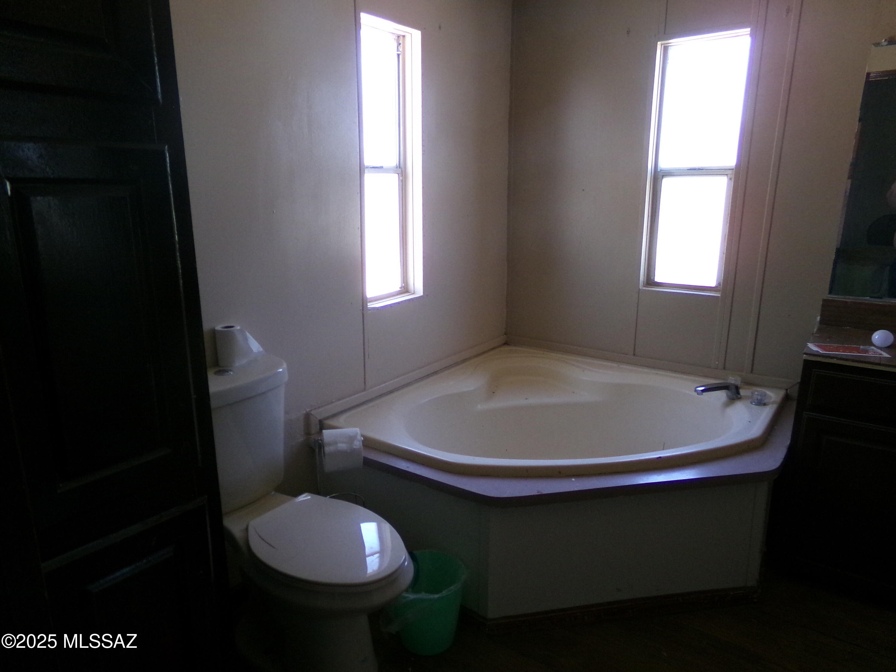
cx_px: 448
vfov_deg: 56.8
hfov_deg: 71.6
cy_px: 336
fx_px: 621
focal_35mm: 24
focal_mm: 4.3
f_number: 3.7
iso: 498
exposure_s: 1/60
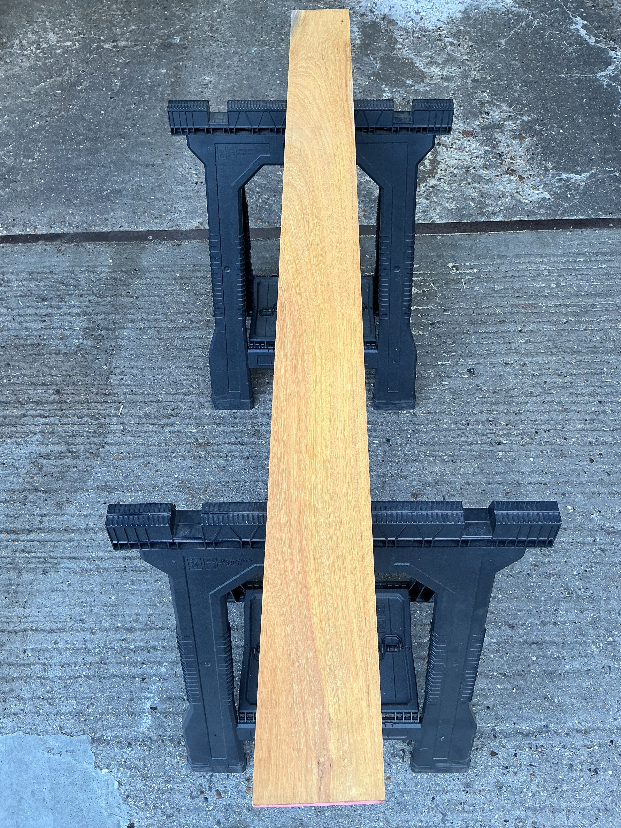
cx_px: 310
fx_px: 694
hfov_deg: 48.2
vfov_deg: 61.7
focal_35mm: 29
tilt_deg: -56.2
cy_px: 414
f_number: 1.8
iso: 32
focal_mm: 3
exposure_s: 1/100
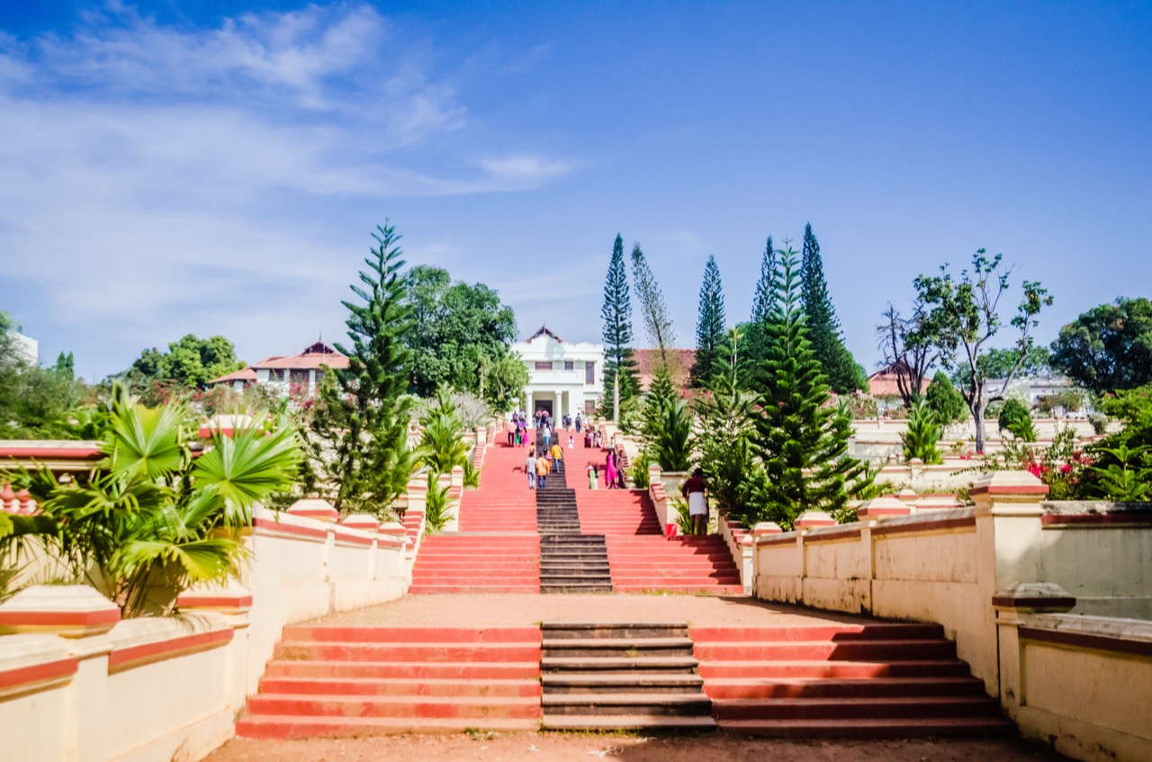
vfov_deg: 36.7
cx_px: 576
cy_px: 381
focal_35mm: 36
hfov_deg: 53.2
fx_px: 1149
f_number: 2.8
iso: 1400
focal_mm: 24
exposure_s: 1/8000
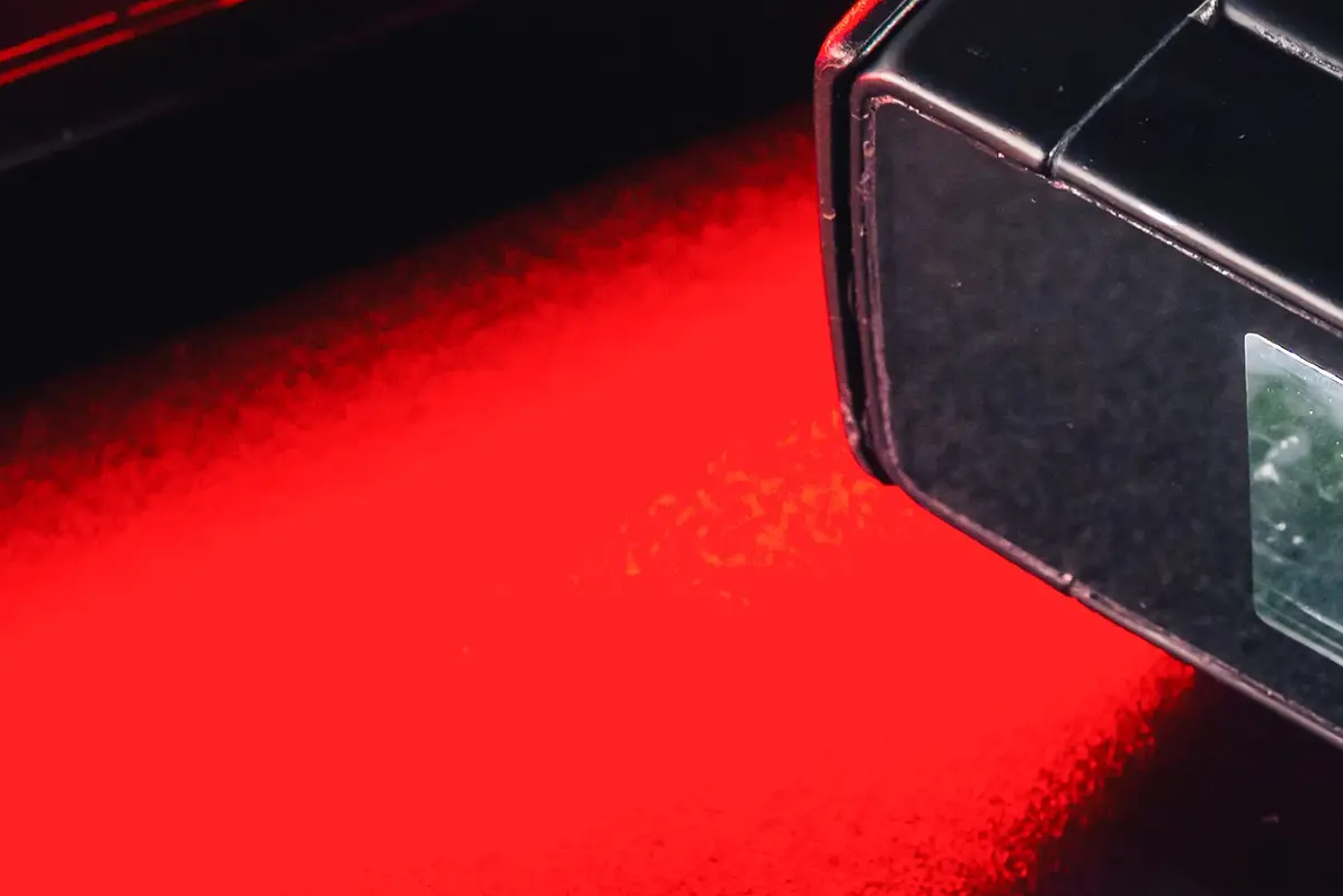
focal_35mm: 291
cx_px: 1391
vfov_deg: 4.7
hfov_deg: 7.0
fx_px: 10856
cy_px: 94
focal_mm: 70
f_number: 6.3
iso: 250
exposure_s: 1/25
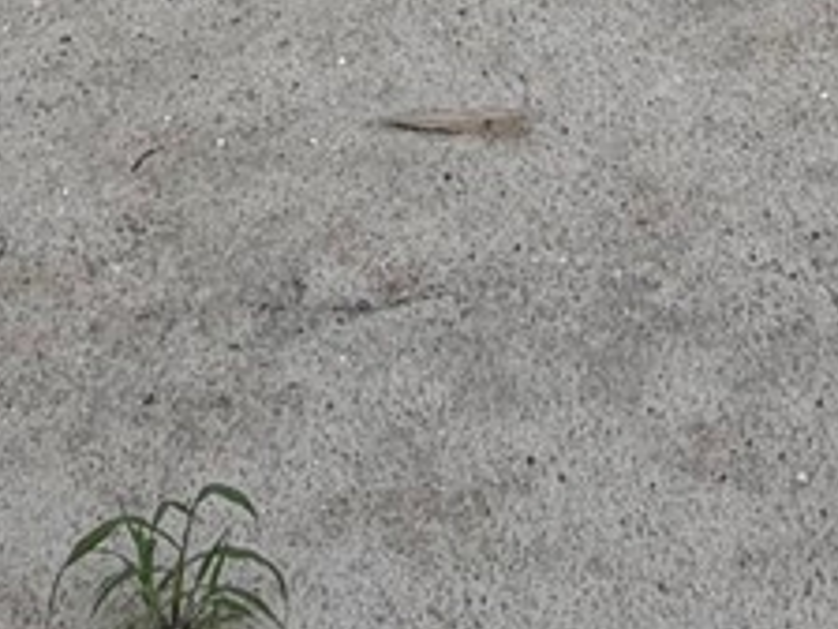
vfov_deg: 9.7
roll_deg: +0.5
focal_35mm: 100
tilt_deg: +0.4
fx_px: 2421
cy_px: -1456
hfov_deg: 19.6
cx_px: 569
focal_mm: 2.22
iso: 32
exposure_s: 1/770
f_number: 2.2
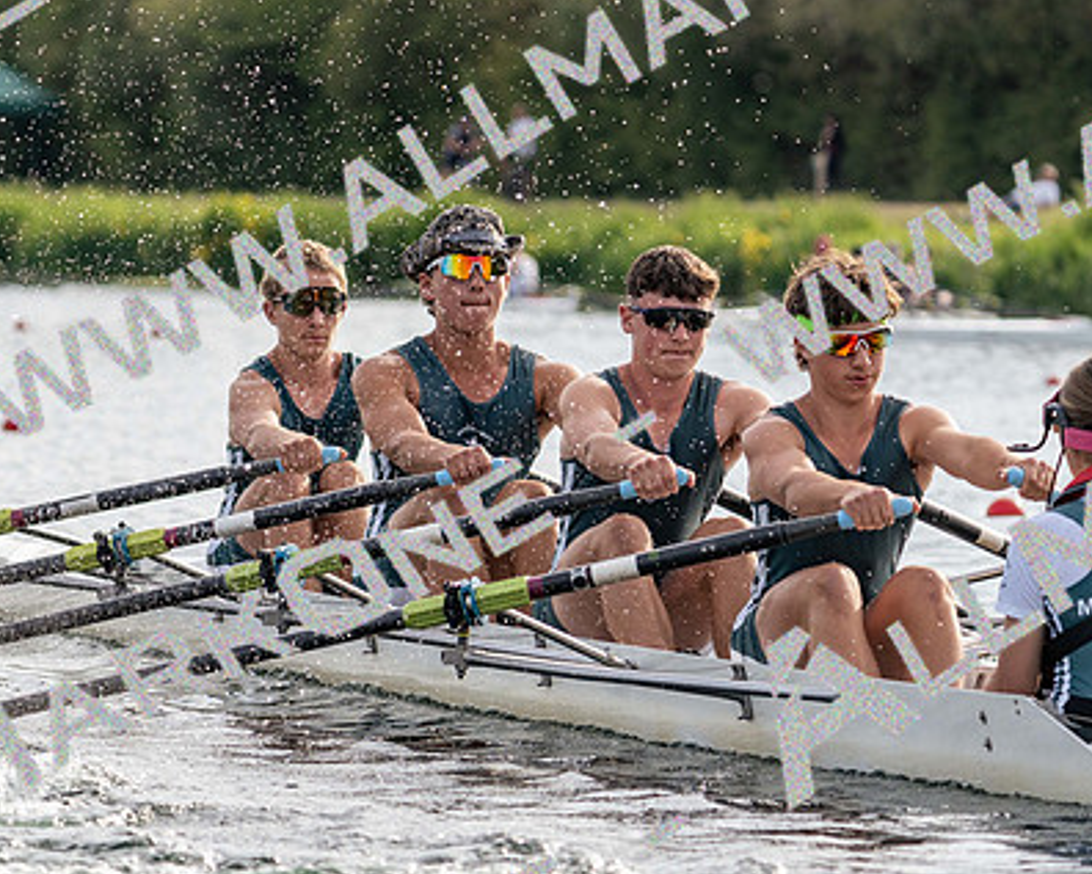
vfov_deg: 4.1
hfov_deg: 5.1
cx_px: 441
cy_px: 447
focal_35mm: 379
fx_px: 12252
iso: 200
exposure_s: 1/1000
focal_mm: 200
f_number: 5.6
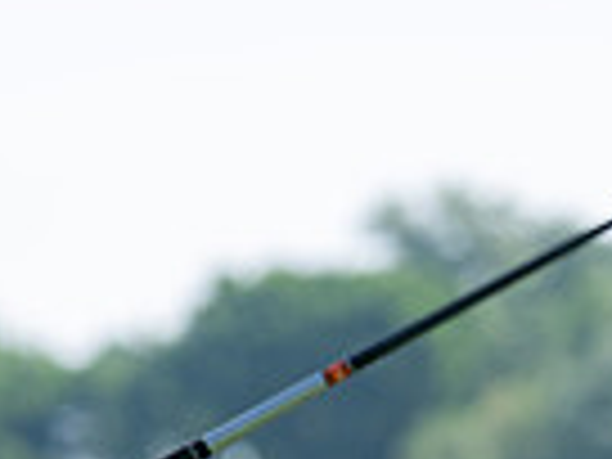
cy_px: 664
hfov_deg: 2.4
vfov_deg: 1.8
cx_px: -144
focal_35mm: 823
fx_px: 14550
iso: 200
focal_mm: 200
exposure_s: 1/800
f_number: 5.6
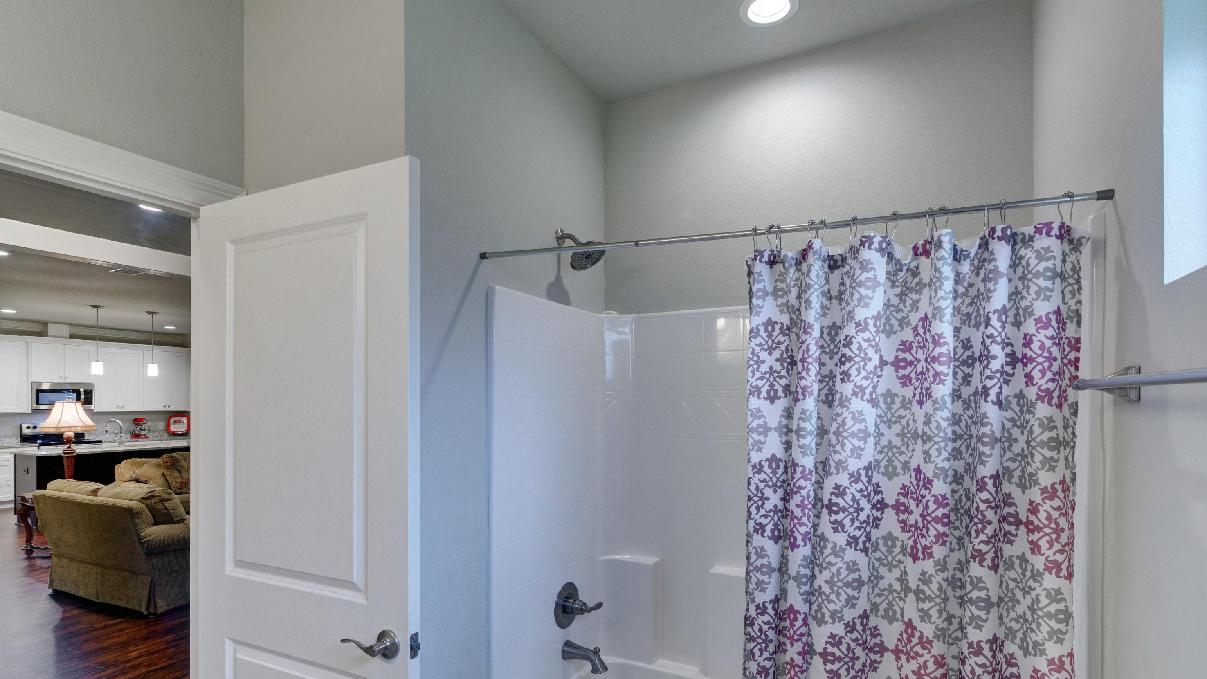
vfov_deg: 61.9
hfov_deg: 94.2
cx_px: 609
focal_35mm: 18
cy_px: 400
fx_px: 561
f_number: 9
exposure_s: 1/30
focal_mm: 11
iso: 400
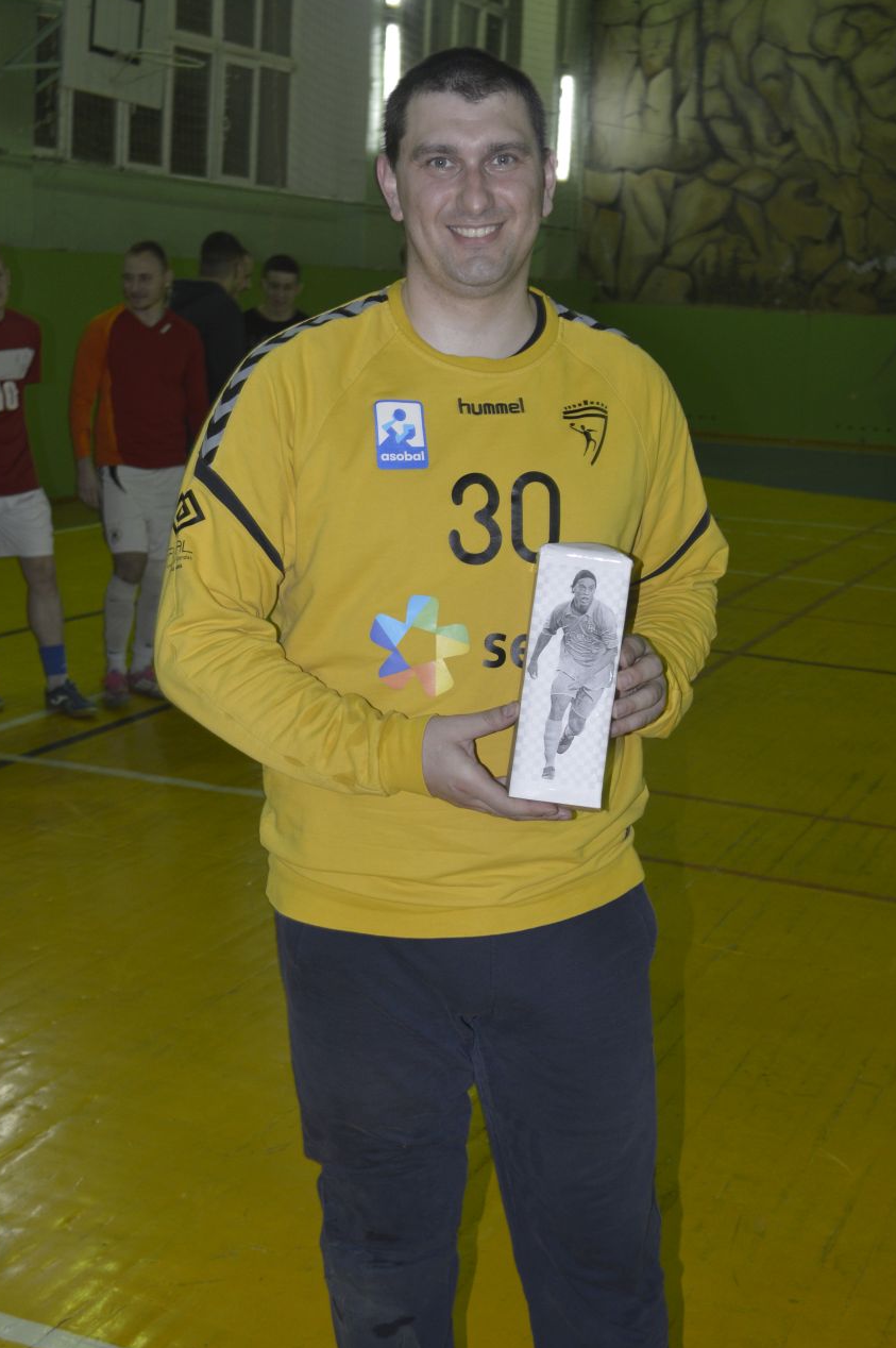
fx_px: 1930
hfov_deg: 26.1
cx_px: 486
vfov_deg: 38.5
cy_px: 604
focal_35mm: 52
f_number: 4.5
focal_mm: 29
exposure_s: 1/25
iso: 400
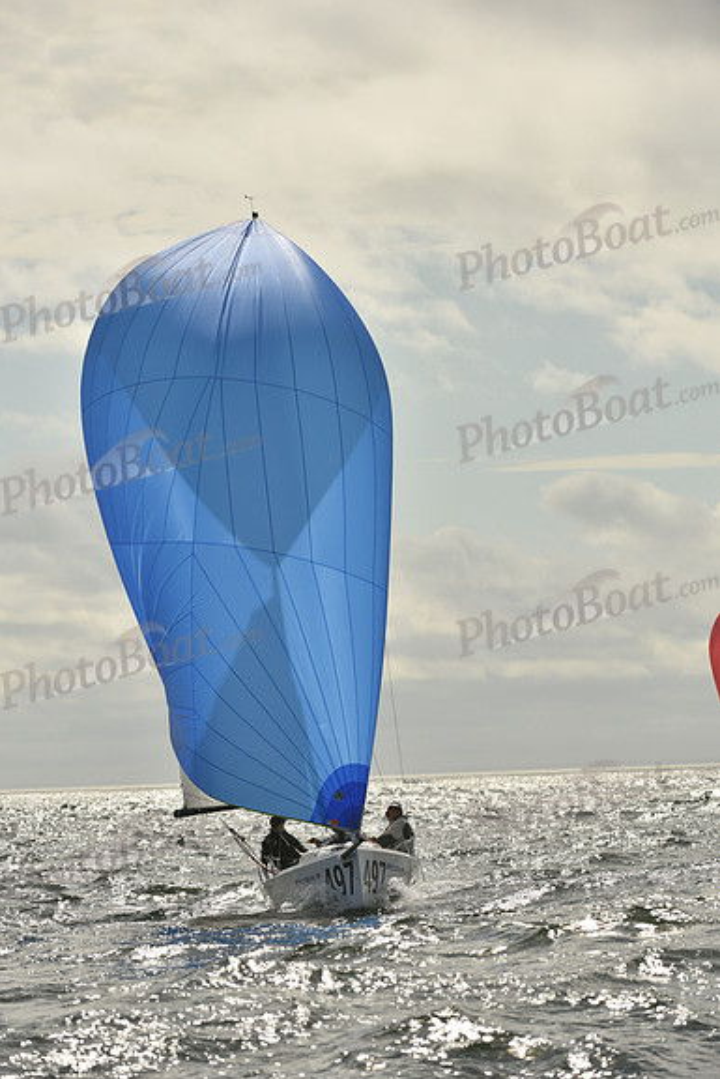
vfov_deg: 10.2
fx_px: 6026
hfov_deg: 6.8
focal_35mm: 201
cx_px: 360
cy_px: 539
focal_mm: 200
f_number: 8
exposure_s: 1/2500
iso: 320
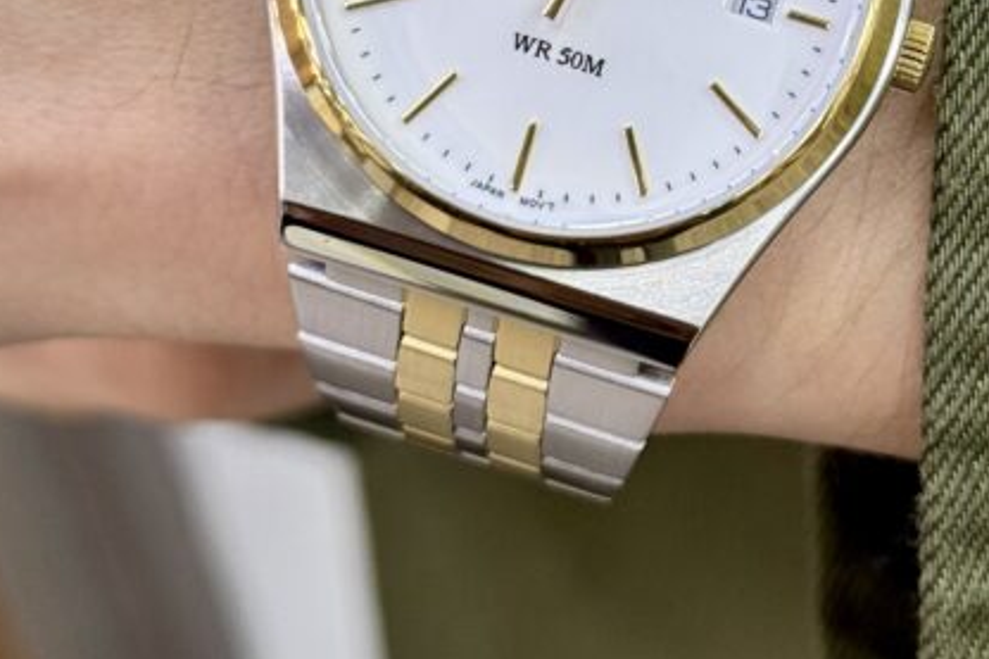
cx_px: 697
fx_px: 2636
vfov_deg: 14.1
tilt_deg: -28.3
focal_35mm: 96
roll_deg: +22.1
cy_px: 55
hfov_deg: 21.1
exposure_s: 1/100
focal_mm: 6.76
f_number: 1.78
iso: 100
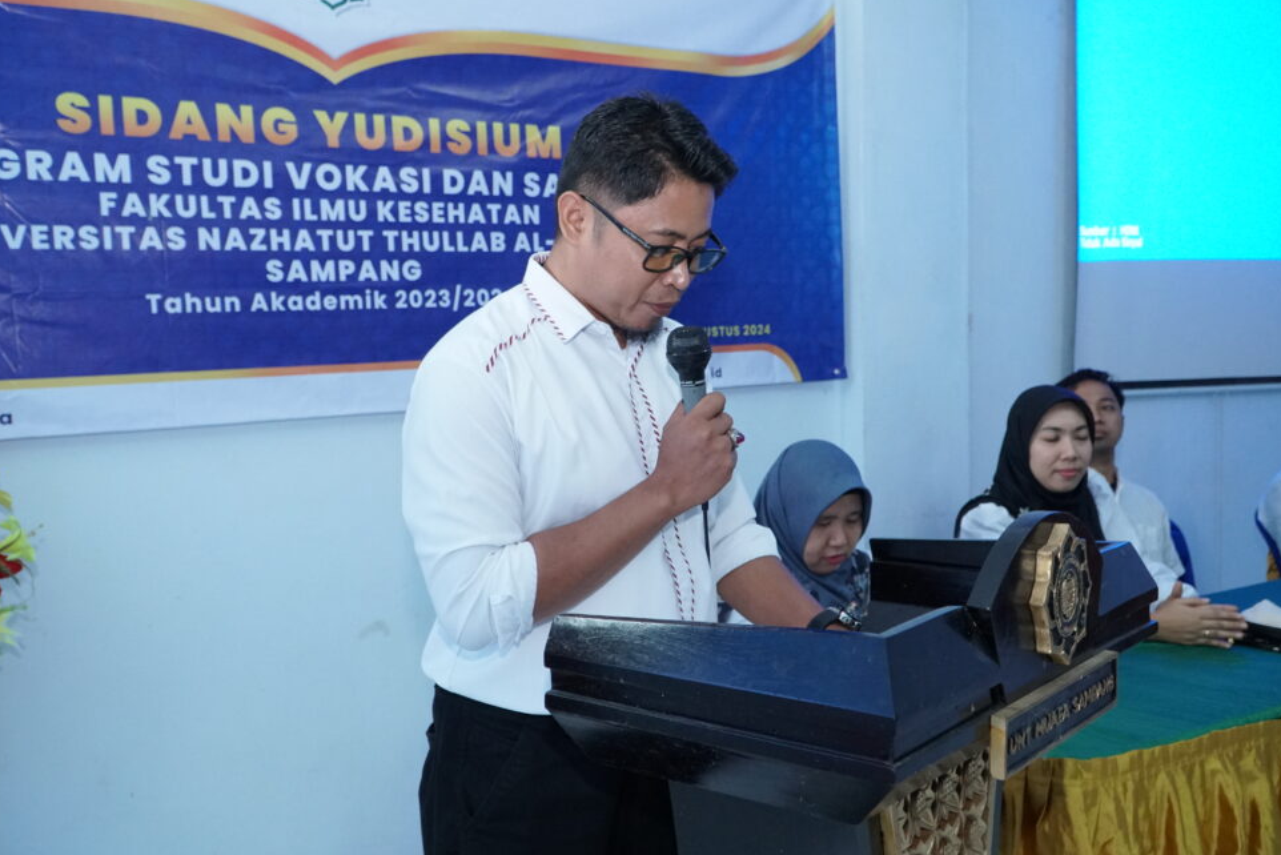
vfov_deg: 39.4
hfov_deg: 56.4
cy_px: 416
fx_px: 1193
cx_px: 648
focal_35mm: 34
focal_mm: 21
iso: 2500
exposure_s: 1/80
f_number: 4.5
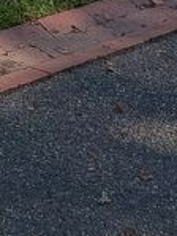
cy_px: -388
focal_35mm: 134
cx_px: -170
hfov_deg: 10.3
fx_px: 912
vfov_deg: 11.3
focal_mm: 5.43
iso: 48
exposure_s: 1/1076
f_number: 1.89
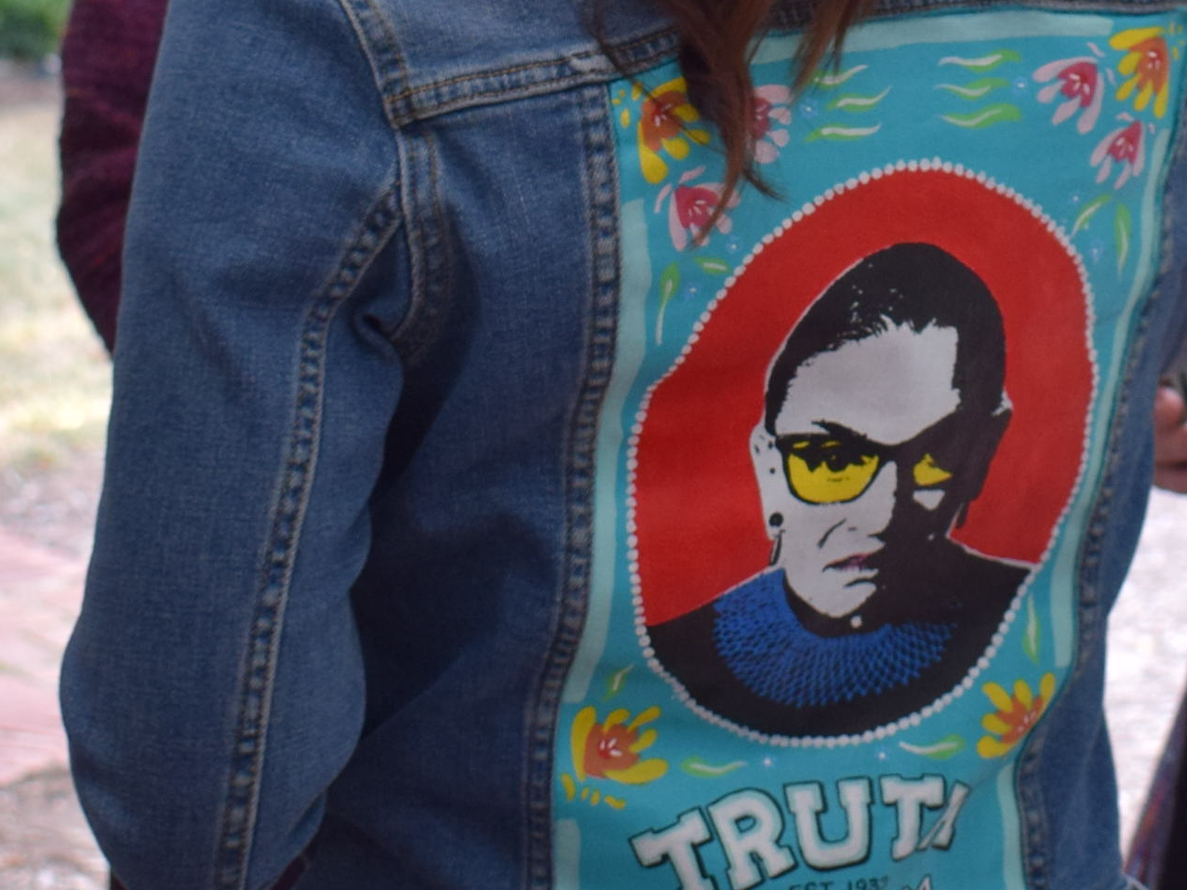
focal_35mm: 122
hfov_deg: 16.1
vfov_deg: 12.0
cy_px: -88
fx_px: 4183
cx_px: 814
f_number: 4
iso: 400
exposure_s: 1/60
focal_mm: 24
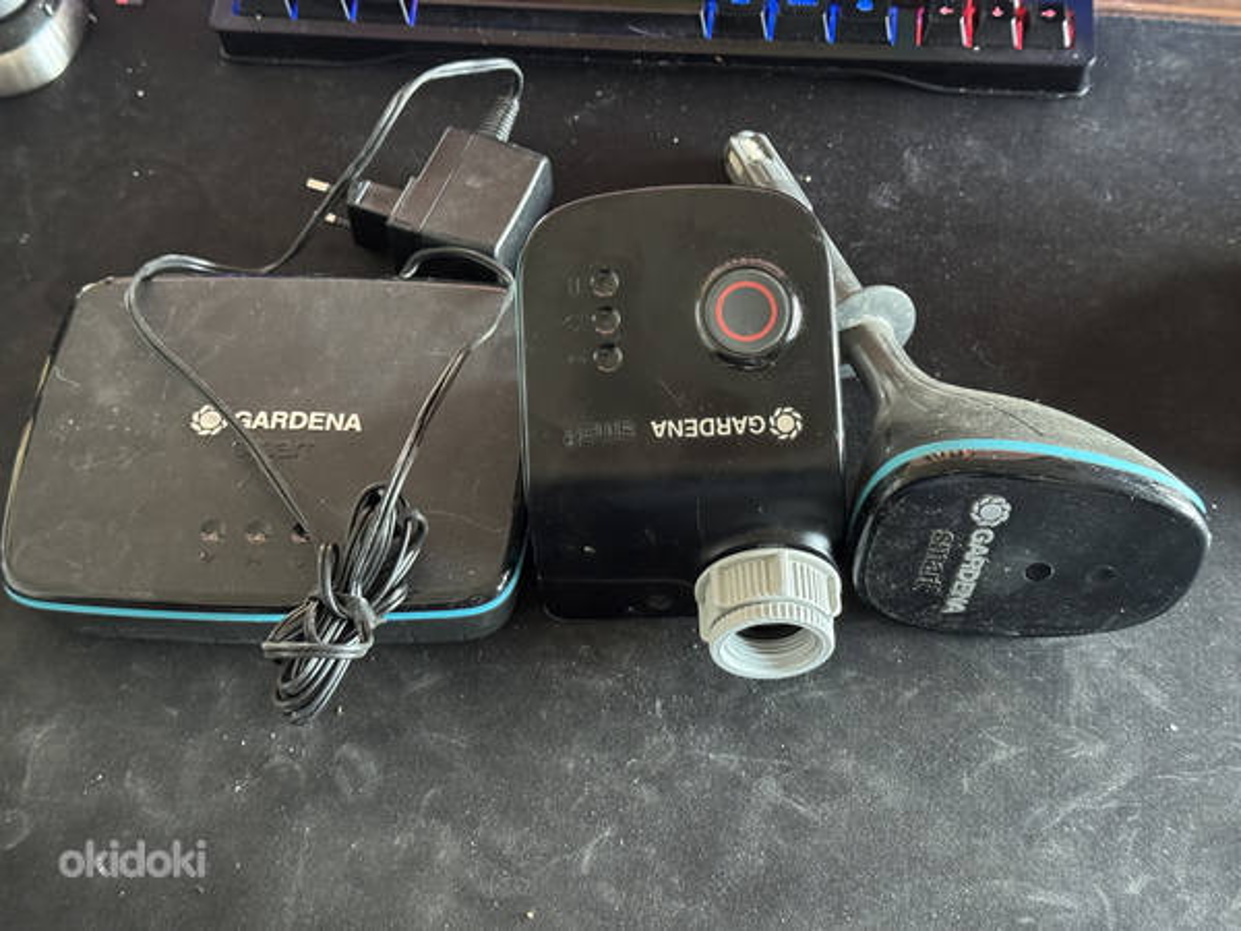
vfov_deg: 30.3
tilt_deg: -56.5
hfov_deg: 39.7
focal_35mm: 48
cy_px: 466
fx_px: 1721
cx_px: 620
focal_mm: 6.76
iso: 800
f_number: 1.78
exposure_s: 1/27
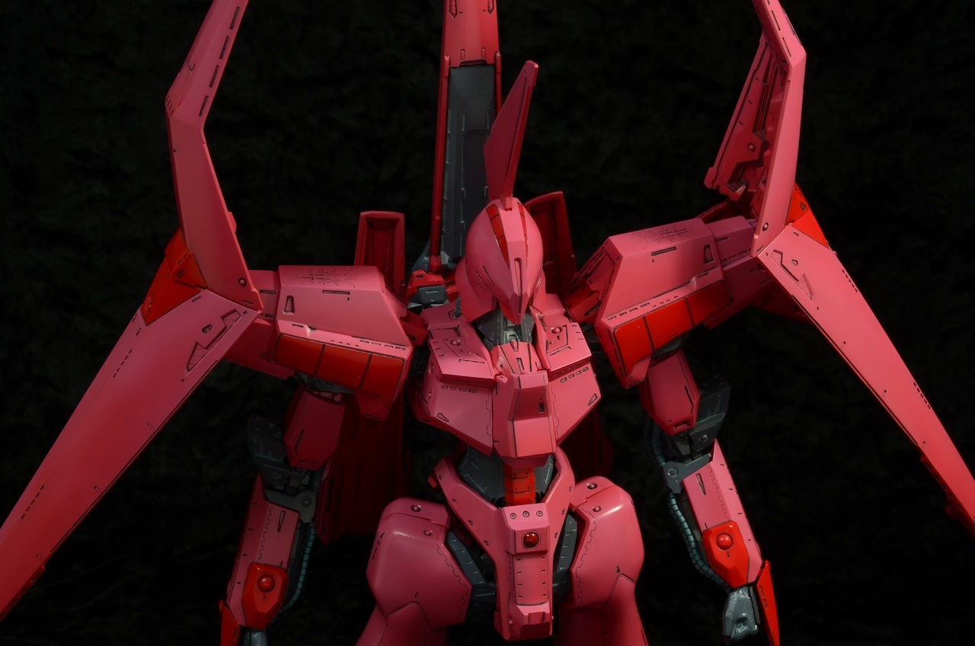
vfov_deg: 10.7
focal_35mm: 128
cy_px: 323
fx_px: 3446
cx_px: 488
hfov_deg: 16.1
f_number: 22
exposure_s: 1
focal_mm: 85
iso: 100
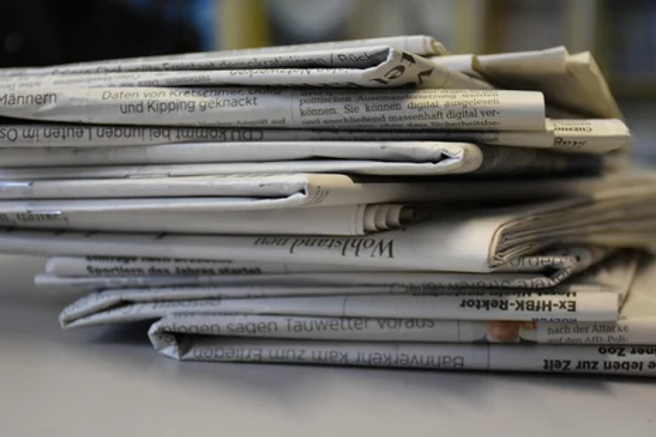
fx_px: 1312
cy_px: 218
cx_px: 328
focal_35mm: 72
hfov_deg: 28.1
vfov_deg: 18.9
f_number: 4.5
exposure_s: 1/60
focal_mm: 48
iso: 900
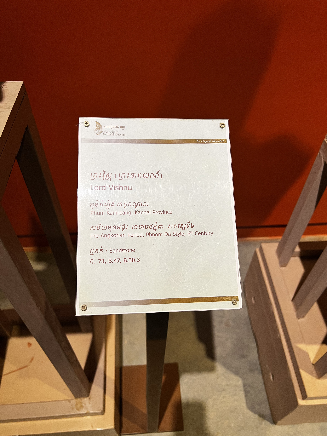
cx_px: 164
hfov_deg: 53.1
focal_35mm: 26
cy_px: 218
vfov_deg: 67.3
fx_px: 327
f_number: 1.5
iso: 100
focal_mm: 5.7
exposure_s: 1/50
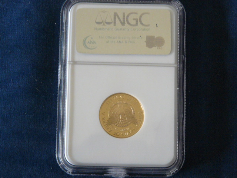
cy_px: 89
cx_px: 118
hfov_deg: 22.0
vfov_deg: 16.6
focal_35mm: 89
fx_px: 609
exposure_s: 1/10
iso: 200
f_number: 3.2
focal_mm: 9.8
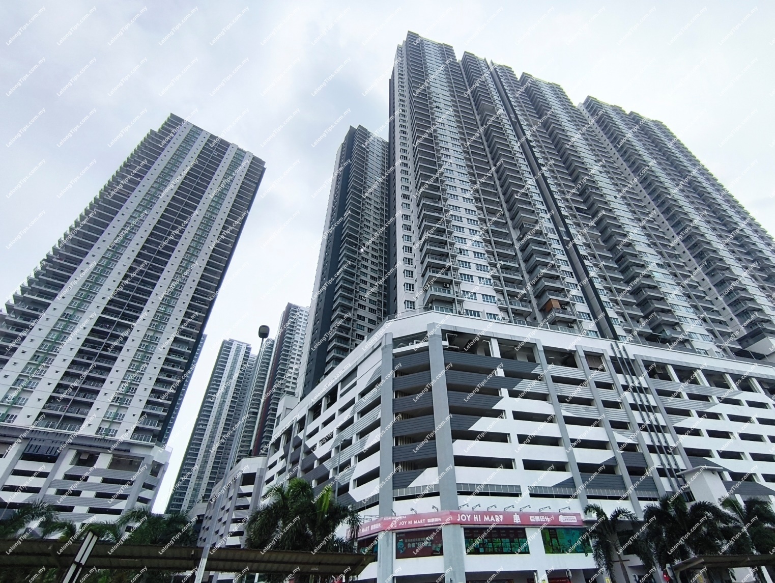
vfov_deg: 81.8
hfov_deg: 98.1
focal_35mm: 15
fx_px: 336
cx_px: 388
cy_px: 292
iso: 50
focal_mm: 1.65
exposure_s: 1/3565
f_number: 2.2
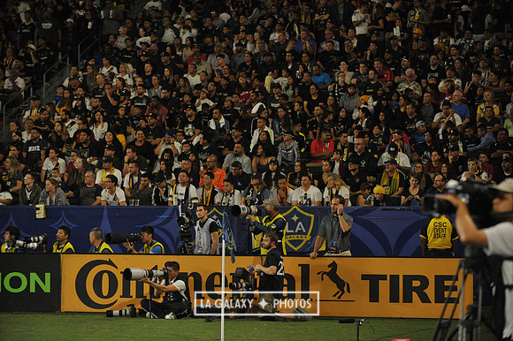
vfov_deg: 12.4
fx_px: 1567
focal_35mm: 110
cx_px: 256
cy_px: 170
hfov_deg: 18.6
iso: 3200
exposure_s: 1/1250
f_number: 3.2
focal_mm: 110
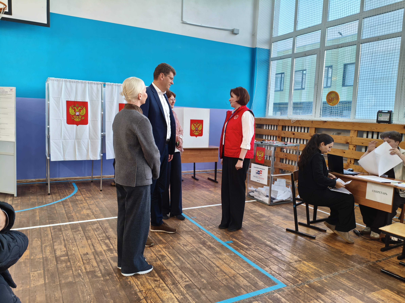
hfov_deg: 67.3
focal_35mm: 26
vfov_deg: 53.1
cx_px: 202
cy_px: 152
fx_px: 304
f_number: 1.5
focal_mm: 4.94
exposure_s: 1/50
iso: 160
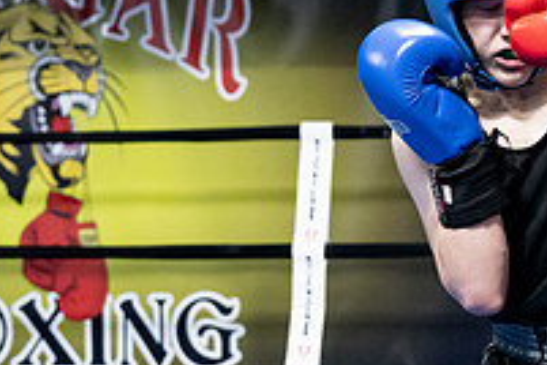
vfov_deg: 9.3
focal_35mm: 147
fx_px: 2233
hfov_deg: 13.6
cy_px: 293
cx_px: 659
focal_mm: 51
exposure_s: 1/1000
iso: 8000
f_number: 2.8
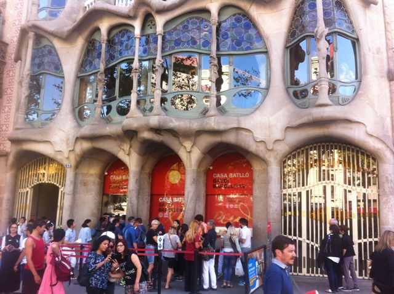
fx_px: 398
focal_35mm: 35
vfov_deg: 40.6
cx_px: 197
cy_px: 147
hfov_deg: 52.7
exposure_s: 1/120
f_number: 2.8
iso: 80
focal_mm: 3.85
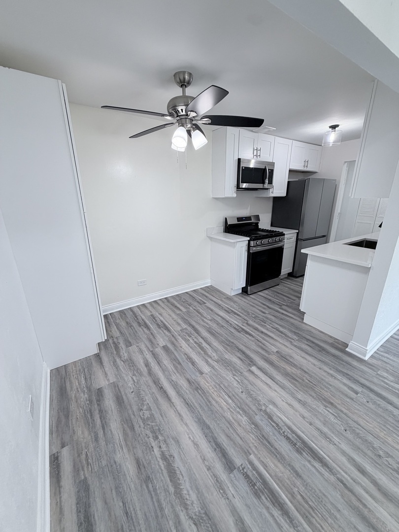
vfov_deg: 102.1
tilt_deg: -19.3
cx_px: 200
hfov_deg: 85.7
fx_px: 215
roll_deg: +0.9
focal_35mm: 14
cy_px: 266
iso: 125
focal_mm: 2.22
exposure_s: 1/120
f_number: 2.2
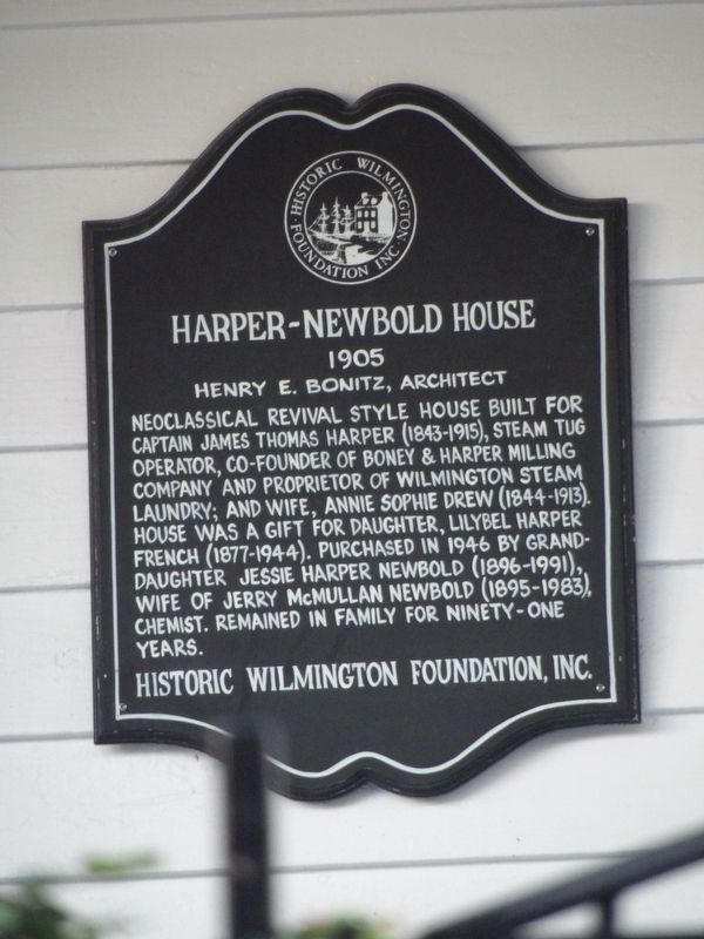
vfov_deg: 2.3
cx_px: 352
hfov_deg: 1.8
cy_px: 470
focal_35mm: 848
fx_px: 22995
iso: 800
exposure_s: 1/23
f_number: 4.8
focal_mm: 152.1
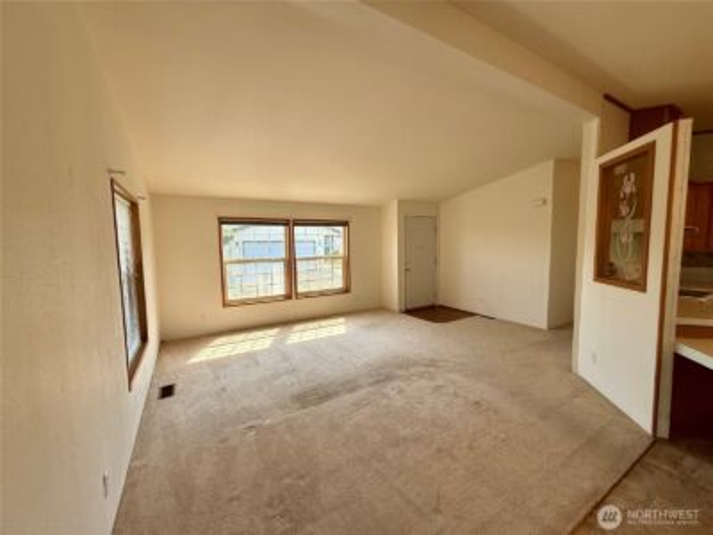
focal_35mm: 14
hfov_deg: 102.1
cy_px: 268
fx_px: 288
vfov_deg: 85.7
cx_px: 356
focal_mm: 2.22
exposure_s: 1/229
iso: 50
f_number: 2.2
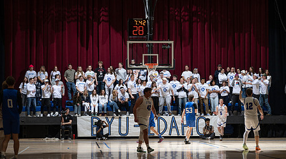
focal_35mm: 99
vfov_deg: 12.1
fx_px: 749
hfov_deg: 21.6
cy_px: 99
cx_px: 148
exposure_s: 1/60
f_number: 6.3
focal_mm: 70
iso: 100
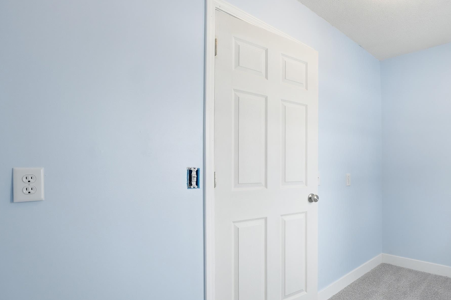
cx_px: 312
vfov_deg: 59.3
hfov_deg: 77.7
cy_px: 170
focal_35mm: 21
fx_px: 263
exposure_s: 1/1600
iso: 100
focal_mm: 10
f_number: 4
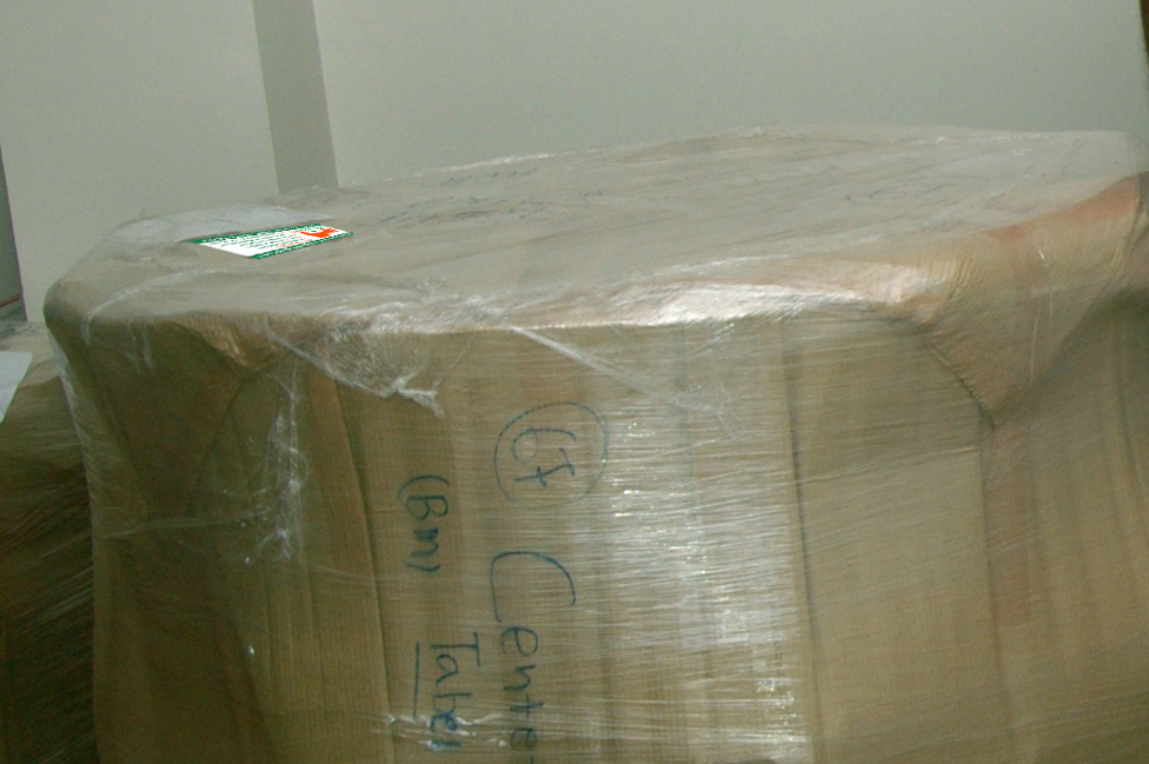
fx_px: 3540
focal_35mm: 111
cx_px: 1673
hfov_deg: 16.9
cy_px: 327
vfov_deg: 12.3
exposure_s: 1/400
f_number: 6.3
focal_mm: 24
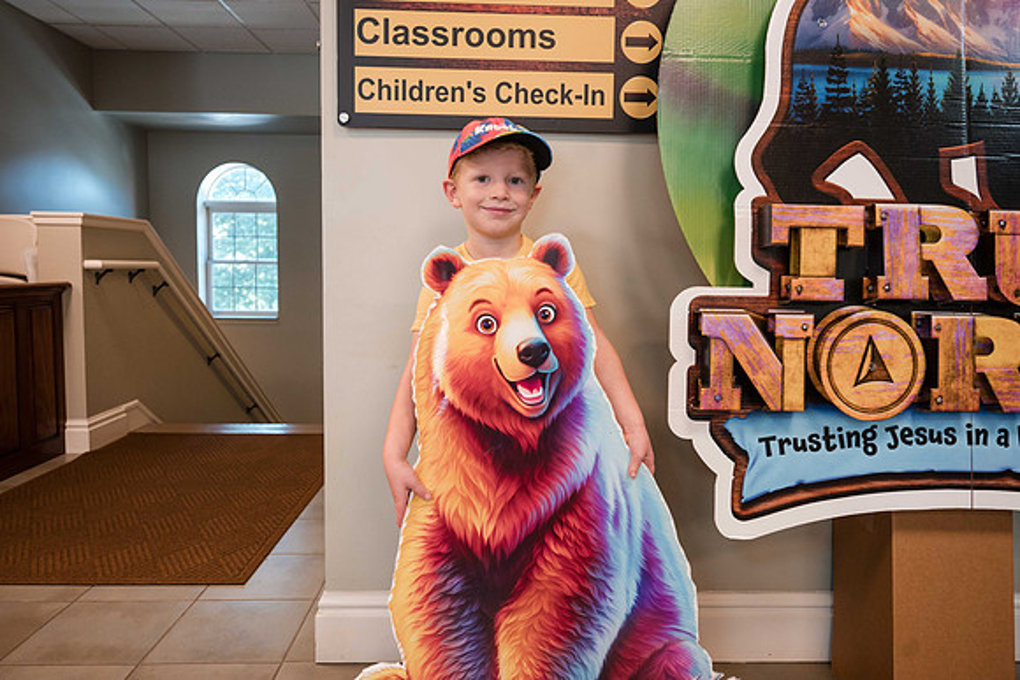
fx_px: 714
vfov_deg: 51.0
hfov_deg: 71.1
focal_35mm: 25
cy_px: 330
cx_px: 504
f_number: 4
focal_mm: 23.5
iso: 1100
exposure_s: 1/125
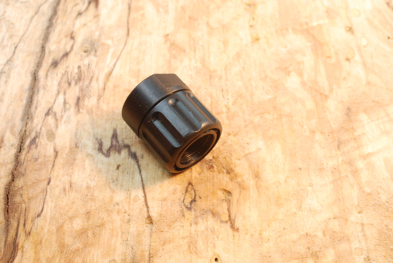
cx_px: 196
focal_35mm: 60
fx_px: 656
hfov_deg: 33.4
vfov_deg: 22.7
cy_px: 132
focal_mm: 40
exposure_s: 1/6
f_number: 22
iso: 200
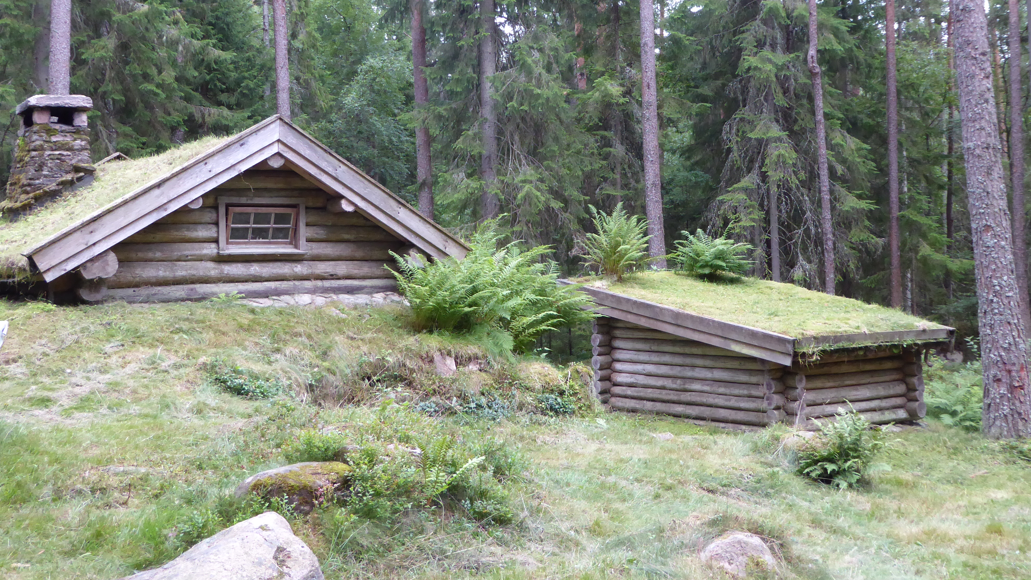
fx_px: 1176
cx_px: 520
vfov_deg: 27.6
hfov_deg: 47.4
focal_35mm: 43
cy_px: 222
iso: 400
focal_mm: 6.7
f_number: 3.7
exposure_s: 1/40
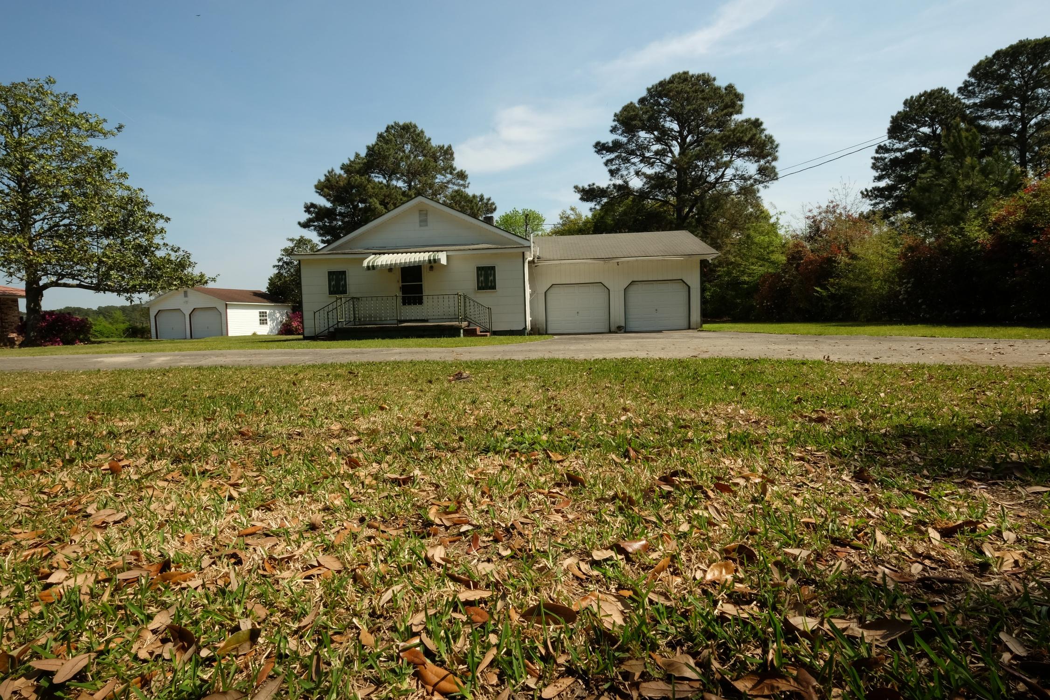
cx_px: 525
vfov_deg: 70.4
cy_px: 350
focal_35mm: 17
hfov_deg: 93.3
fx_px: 496
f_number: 18
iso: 200
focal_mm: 11.5
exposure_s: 1/80
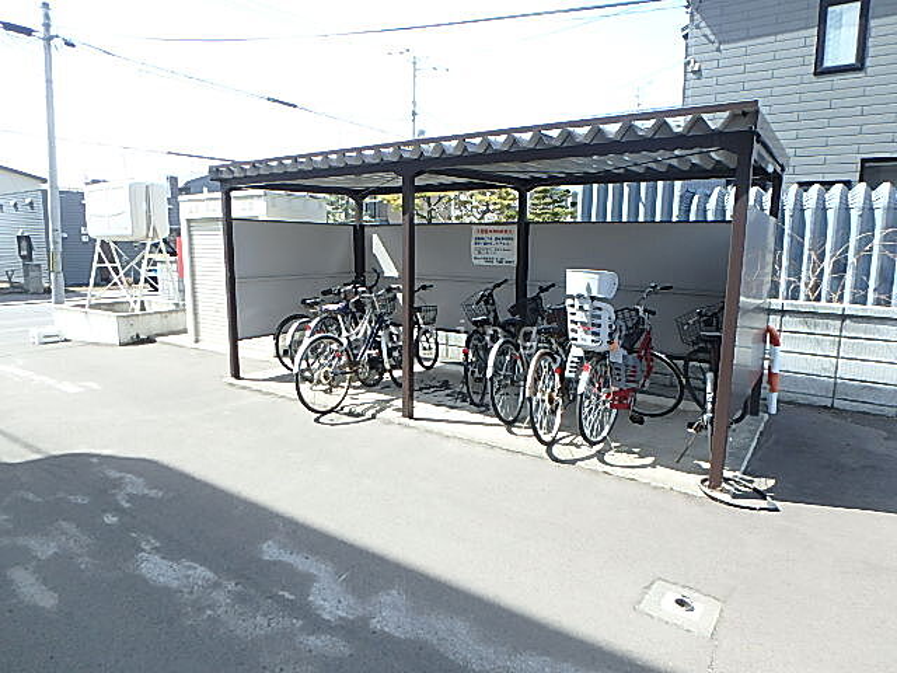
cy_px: 336
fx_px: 544
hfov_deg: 79.0
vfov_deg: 63.4
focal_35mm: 21
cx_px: 448
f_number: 3.5
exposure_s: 1/320
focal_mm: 3.7
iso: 125
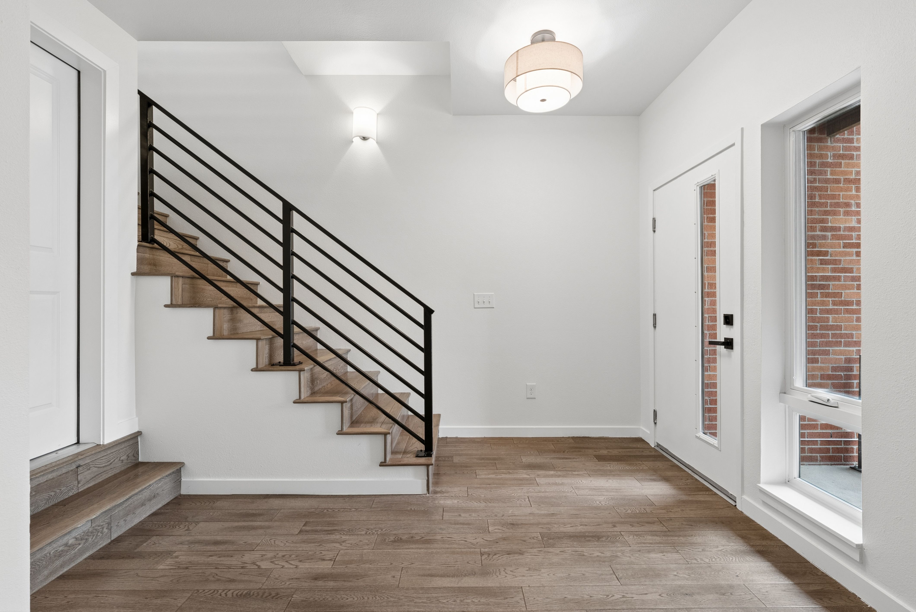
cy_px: 306
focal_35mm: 16
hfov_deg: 96.7
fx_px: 407
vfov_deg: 73.8
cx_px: 458
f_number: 9
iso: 640
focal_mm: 16
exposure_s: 1/20
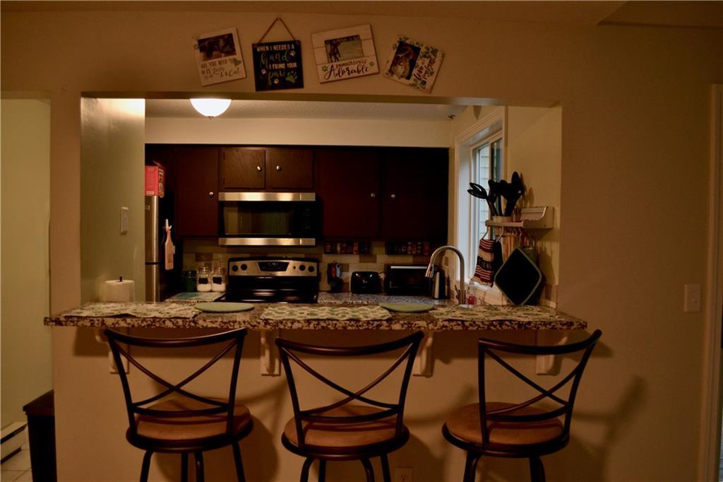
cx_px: 362
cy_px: 241
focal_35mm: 27
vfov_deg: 47.9
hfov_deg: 67.4
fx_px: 542
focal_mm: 18
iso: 400
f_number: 4
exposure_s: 1/40
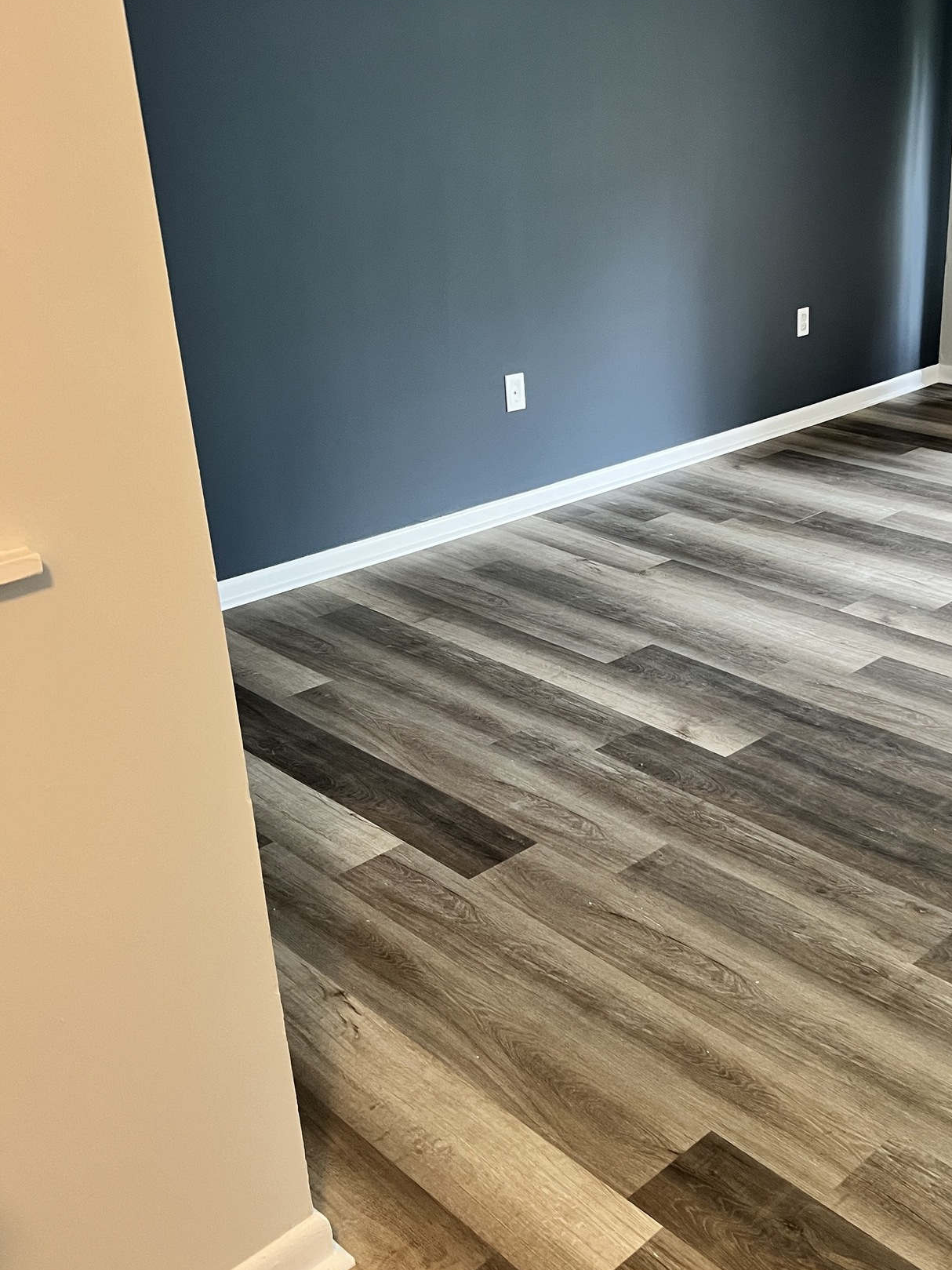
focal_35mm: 37
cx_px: 665
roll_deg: +1.8
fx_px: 1357
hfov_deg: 38.1
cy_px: 603
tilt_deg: -21.4
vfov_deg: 50.1
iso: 250
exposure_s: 1/60
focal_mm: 5.7
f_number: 1.5
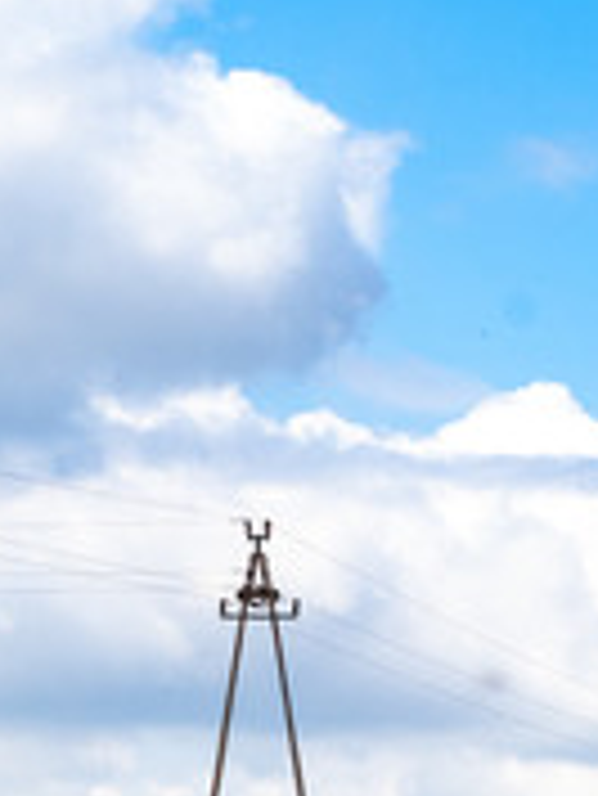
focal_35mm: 222
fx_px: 5107
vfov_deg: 8.9
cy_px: 736
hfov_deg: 6.7
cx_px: 274
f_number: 4
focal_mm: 30
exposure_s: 1/640
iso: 100
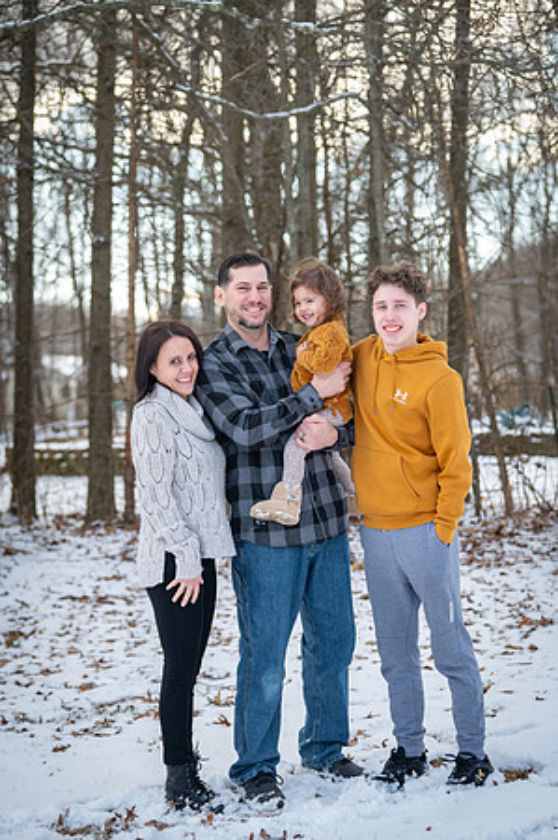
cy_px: 420
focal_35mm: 70
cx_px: 279
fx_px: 1631
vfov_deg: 28.9
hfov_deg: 19.4
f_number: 3.5
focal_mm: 70
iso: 320
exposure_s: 1/500
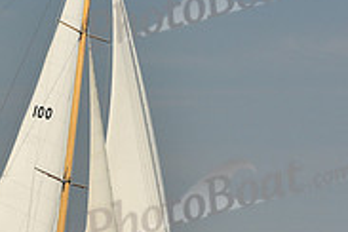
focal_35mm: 260
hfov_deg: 7.9
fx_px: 2513
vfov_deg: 5.3
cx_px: -11
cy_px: 126
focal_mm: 82
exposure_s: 1/1250
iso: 320
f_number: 7.1
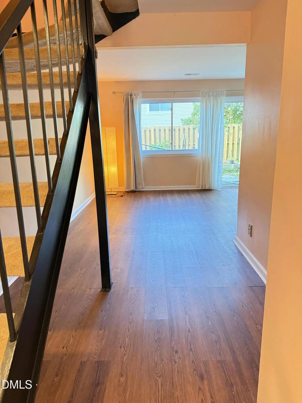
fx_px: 279
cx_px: 151
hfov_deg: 56.8
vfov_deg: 71.6
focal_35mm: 24
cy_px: 202
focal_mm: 6.76
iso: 640
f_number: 1.78
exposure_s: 1/60
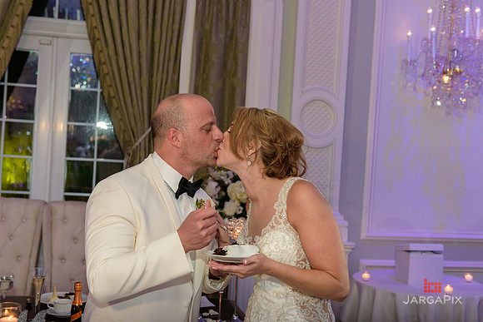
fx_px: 671
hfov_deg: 39.6
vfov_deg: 27.0
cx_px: 242
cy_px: 161
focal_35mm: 50
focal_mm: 50
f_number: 3.2
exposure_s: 1/125
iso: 1600
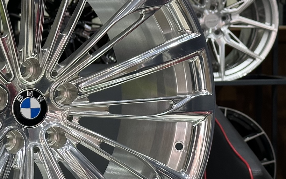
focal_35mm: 116
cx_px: 29
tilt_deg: -4.7
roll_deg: +0.7
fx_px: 904
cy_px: 123
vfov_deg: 11.3
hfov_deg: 17.7
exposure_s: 1/50
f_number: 1.78
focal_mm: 6.86
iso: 160
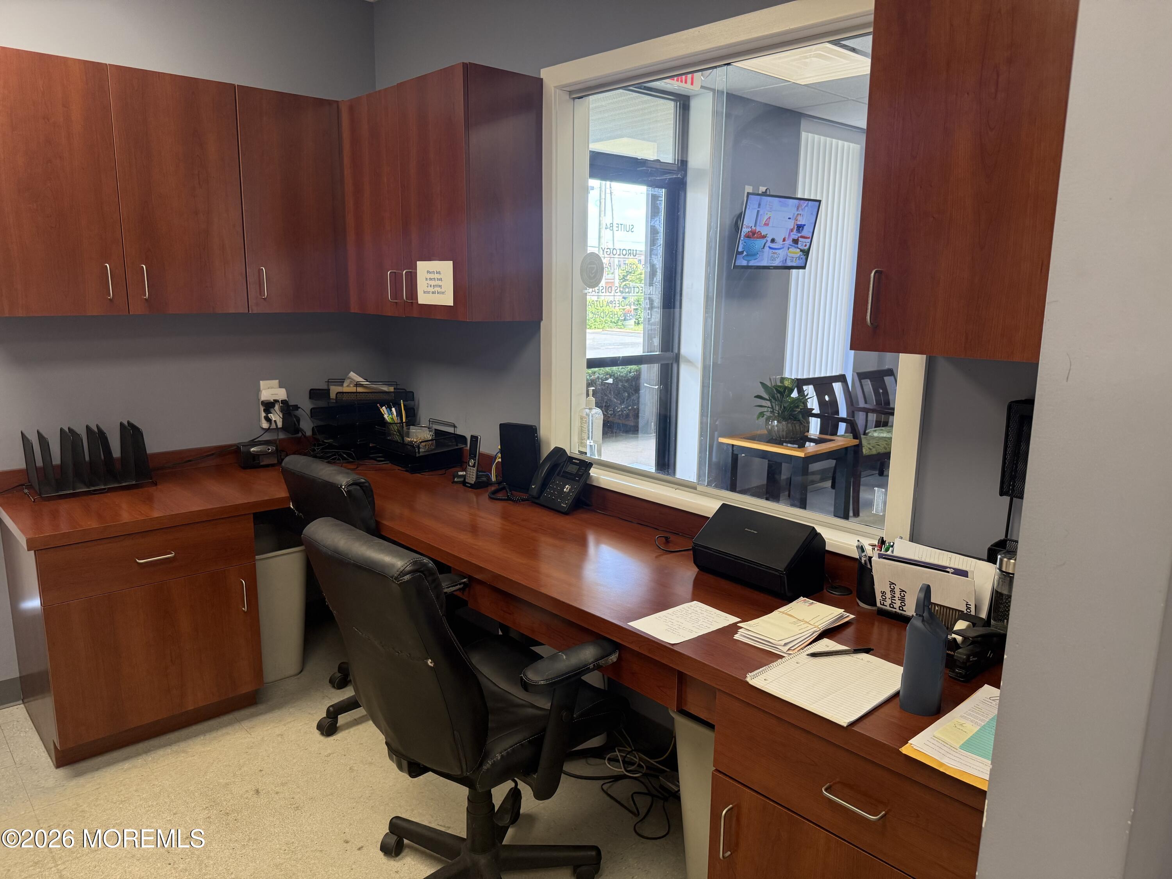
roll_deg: -1.4
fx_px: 813
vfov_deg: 56.8
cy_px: 440
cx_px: 586
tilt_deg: -9.6
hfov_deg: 71.6
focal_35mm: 24
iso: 200
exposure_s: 1/120
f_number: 1.78
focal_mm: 6.76
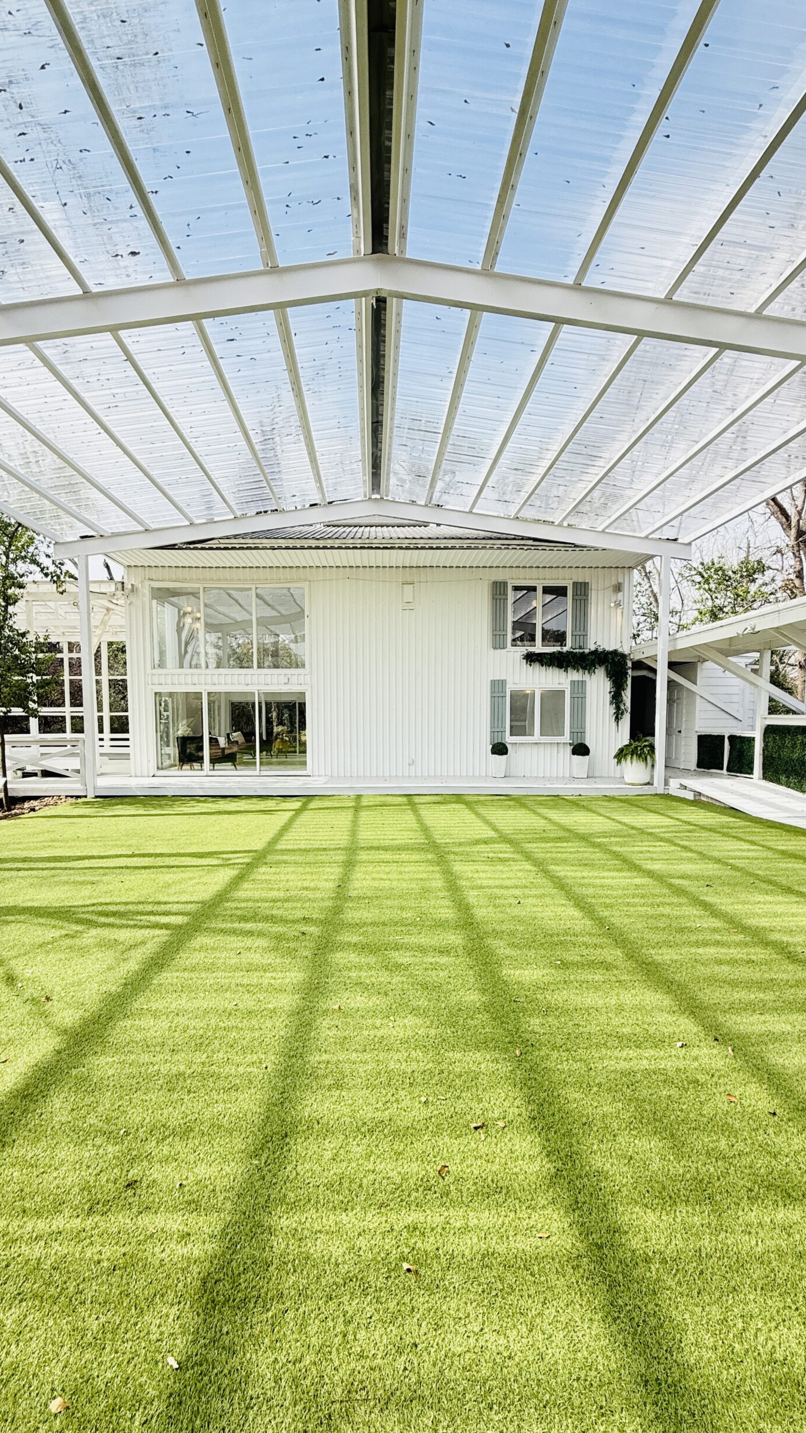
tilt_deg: -4.2
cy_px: 726
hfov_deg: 67.1
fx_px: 608
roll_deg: -0.2
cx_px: 402
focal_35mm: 16
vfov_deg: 99.4
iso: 64
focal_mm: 2.22
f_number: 2.2
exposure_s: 1/942
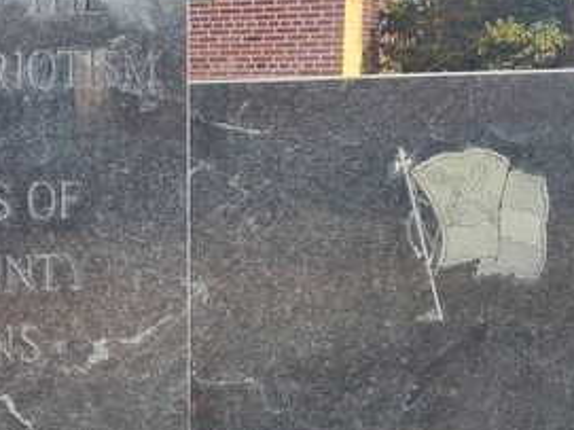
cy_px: 182
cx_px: -112
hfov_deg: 25.6
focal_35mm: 68
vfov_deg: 21.6
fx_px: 1127
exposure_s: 1/200
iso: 108
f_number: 1.8
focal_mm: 5.56
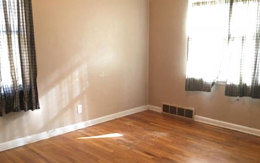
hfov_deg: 50.4
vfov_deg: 32.7
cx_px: 123
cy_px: 89
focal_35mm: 39
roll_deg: +1.3
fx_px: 276
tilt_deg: -12.0
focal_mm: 4.15
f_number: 2.2
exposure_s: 1/30
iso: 100
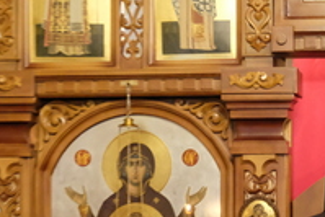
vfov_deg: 7.9
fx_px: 1572
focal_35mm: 174
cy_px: 232
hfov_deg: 11.6
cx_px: 354
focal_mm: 35.8
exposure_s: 1/58
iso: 6400
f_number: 4
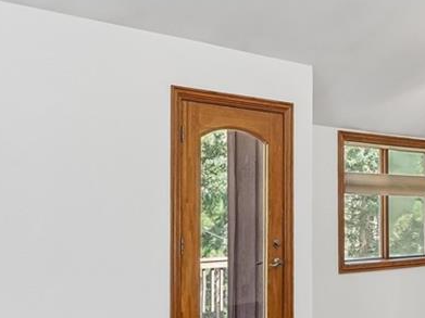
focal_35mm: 59
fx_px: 724
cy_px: 220
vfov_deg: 24.6
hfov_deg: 31.9
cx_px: 333
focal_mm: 10
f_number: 8
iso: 800
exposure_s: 1/6
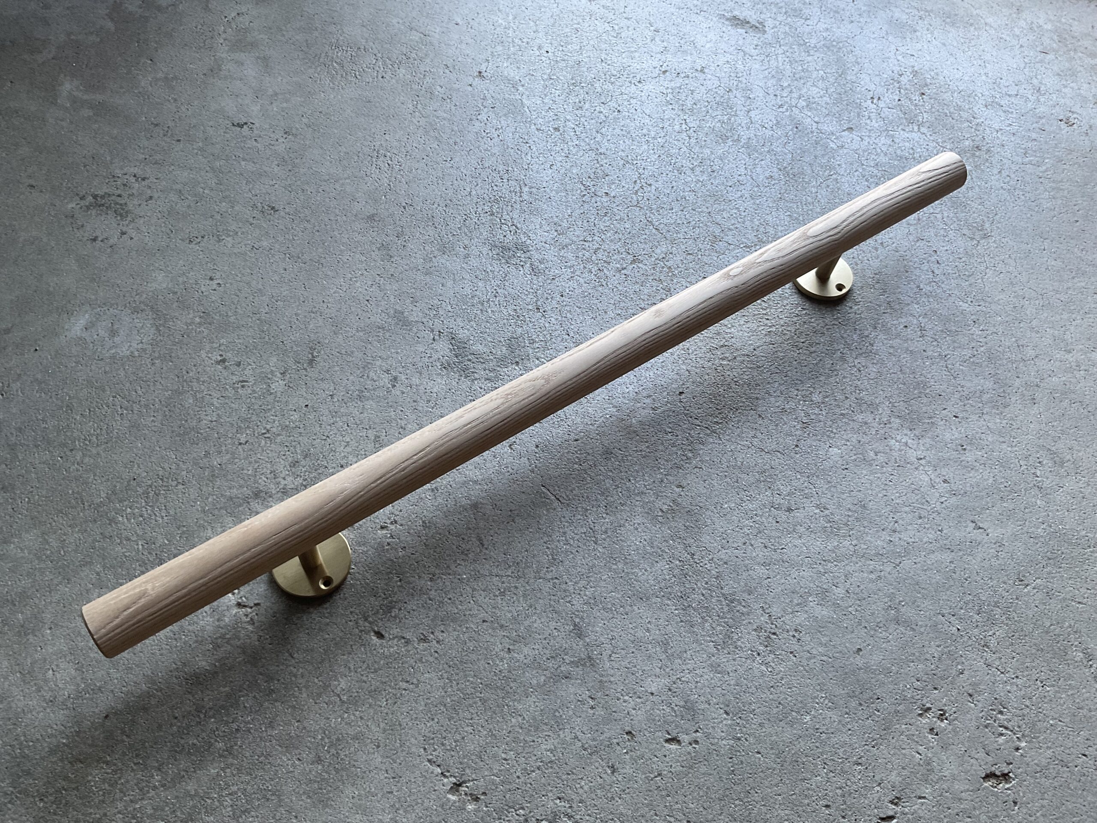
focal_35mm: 29
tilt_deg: -58.3
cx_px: 548
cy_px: 412
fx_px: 919
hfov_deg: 61.7
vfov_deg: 48.2
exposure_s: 1/122
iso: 64
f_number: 1.8
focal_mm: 3
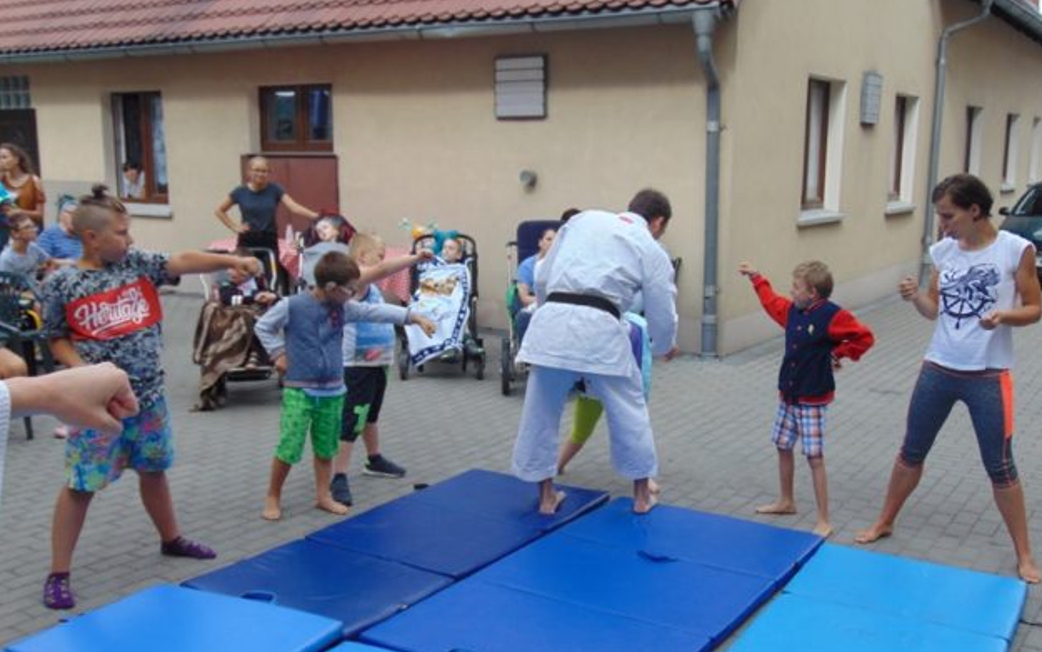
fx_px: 1079
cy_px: 364
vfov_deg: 33.6
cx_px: 518
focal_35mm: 38
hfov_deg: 51.5
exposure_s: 1/320
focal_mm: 6.3
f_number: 3.2
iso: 80
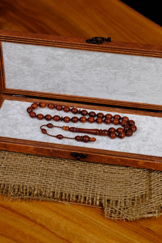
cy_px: 122
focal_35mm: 84
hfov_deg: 16.3
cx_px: 81
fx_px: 567
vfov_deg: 24.2
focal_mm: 56
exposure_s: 1/200
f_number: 4
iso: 400
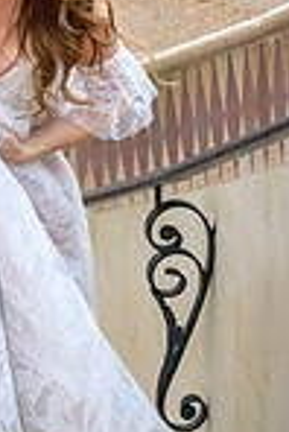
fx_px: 5466
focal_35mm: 455
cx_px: -105
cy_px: 50
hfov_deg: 3.0
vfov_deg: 4.5
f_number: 2.8
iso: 400
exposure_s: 1/2000
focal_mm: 150
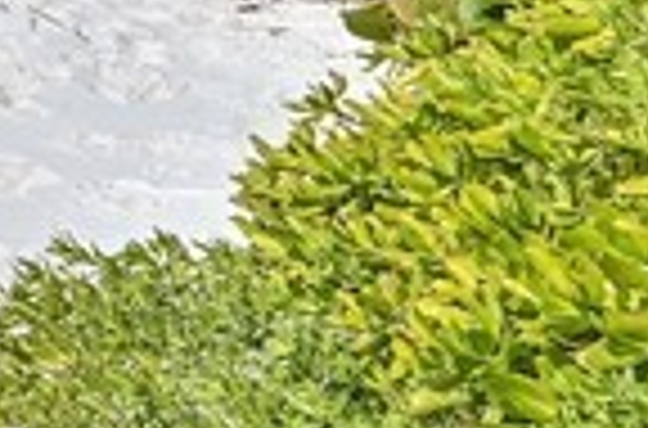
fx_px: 1902
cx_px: -1474
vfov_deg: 11.1
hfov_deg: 10.4
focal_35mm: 106
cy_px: -538
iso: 200
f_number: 11
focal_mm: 14
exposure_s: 1/500
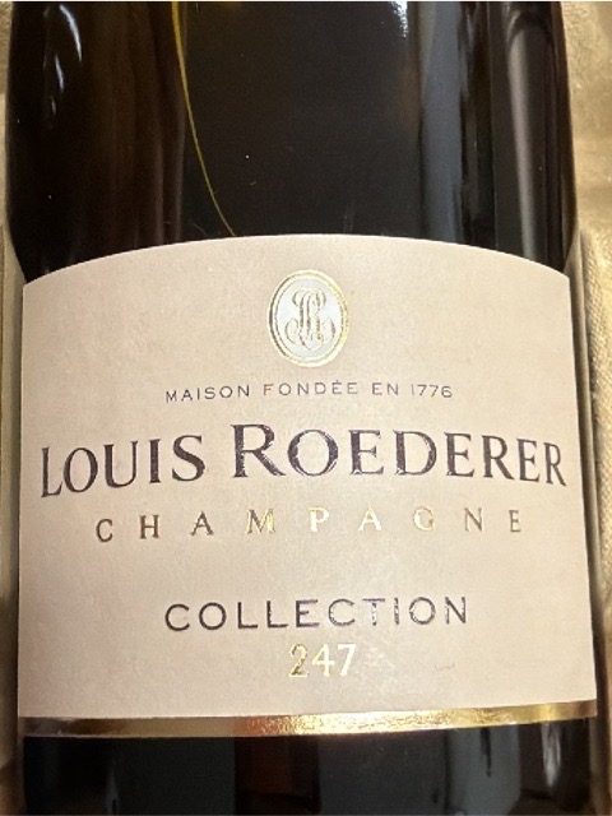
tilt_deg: -76.6
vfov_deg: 63.4
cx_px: 306
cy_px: 408
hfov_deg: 49.7
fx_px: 660
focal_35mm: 28
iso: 200
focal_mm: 2.22
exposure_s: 1/100
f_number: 2.2
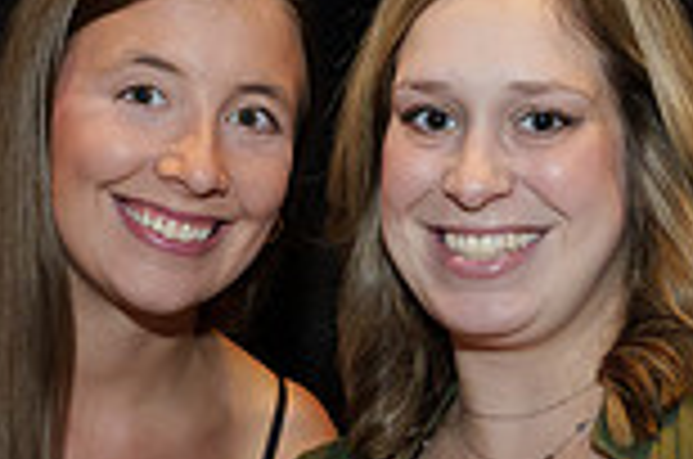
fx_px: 2613
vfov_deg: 9.9
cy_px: 578
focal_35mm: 136
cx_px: 452
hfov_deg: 15.1
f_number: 4.5
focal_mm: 32
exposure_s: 1/60
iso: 1250
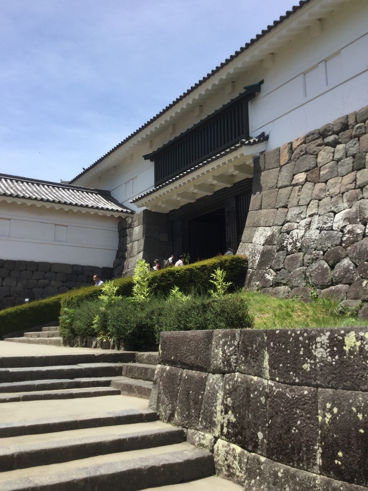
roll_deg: +1.9
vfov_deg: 55.3
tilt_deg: +11.8
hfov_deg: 42.9
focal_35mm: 33
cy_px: 238
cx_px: 181
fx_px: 468
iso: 25
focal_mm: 3.3
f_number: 2.4
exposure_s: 1/1217
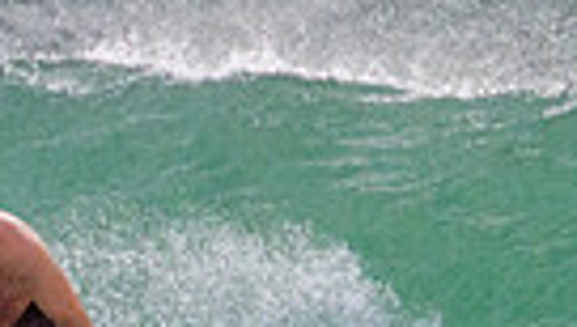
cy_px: 450
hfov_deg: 0.5
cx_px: 252
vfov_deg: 0.3
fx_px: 67793
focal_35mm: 4424
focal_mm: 800
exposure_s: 1/2000
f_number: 11
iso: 1800
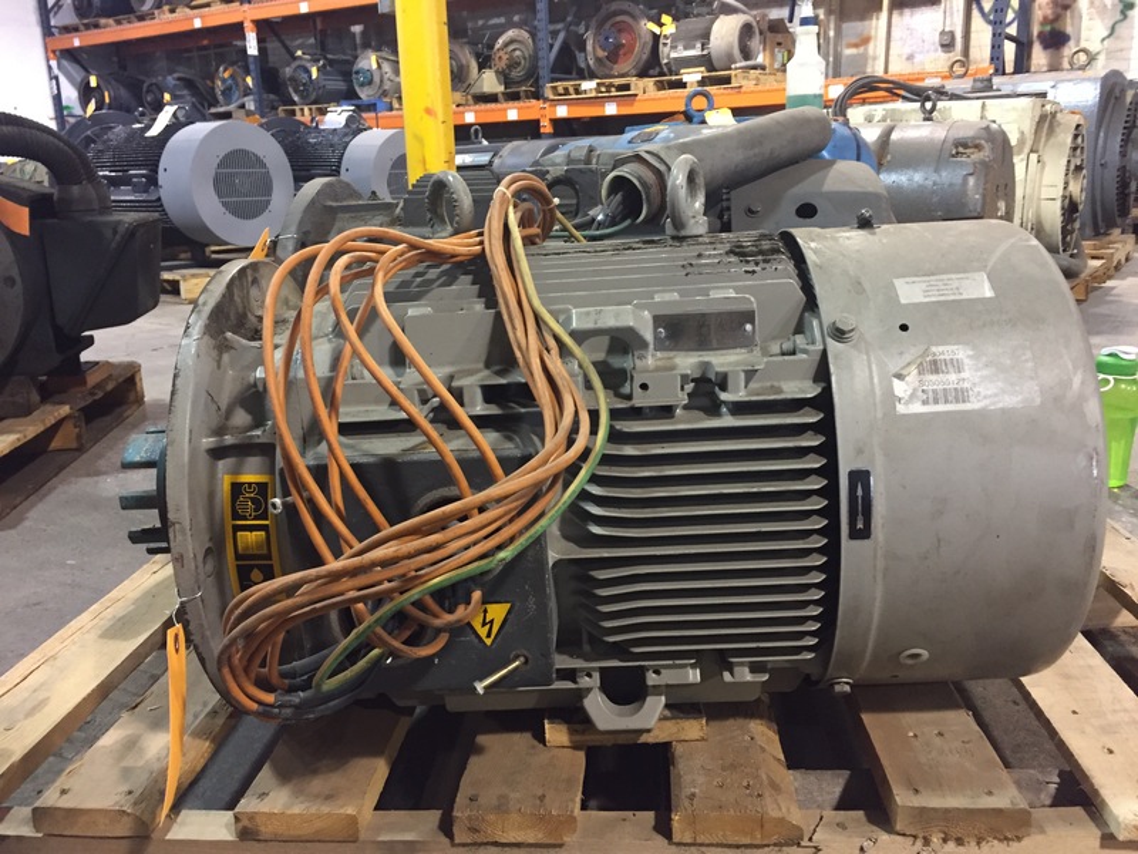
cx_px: 569
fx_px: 953
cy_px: 427
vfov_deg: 48.2
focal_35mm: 29
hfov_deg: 61.7
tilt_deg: -15.7
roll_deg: +0.8
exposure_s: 1/17
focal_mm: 4.15
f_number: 2.2
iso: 250
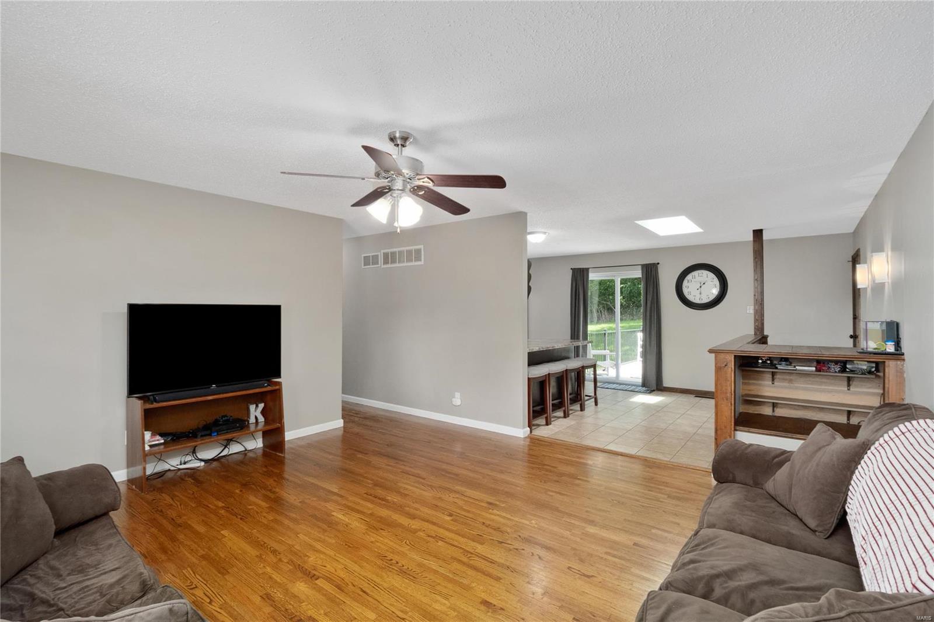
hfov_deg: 96.7
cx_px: 467
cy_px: 311
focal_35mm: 16
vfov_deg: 73.7
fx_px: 415
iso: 1600
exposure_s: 1/6
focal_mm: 8
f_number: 8
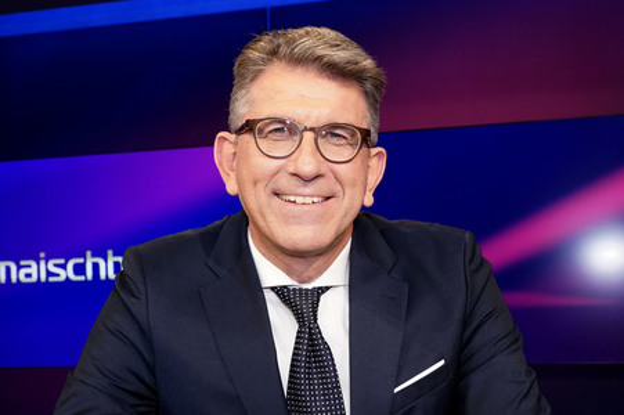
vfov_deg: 43.5
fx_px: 520
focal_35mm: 30
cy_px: 208
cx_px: 312
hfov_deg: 62.0
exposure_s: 1/50
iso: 2000
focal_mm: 30
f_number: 5.6
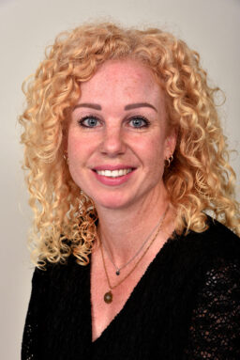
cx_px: 120
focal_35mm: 86
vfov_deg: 23.6
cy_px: 180
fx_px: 858
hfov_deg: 15.9
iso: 100
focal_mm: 86
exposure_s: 1/160
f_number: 9
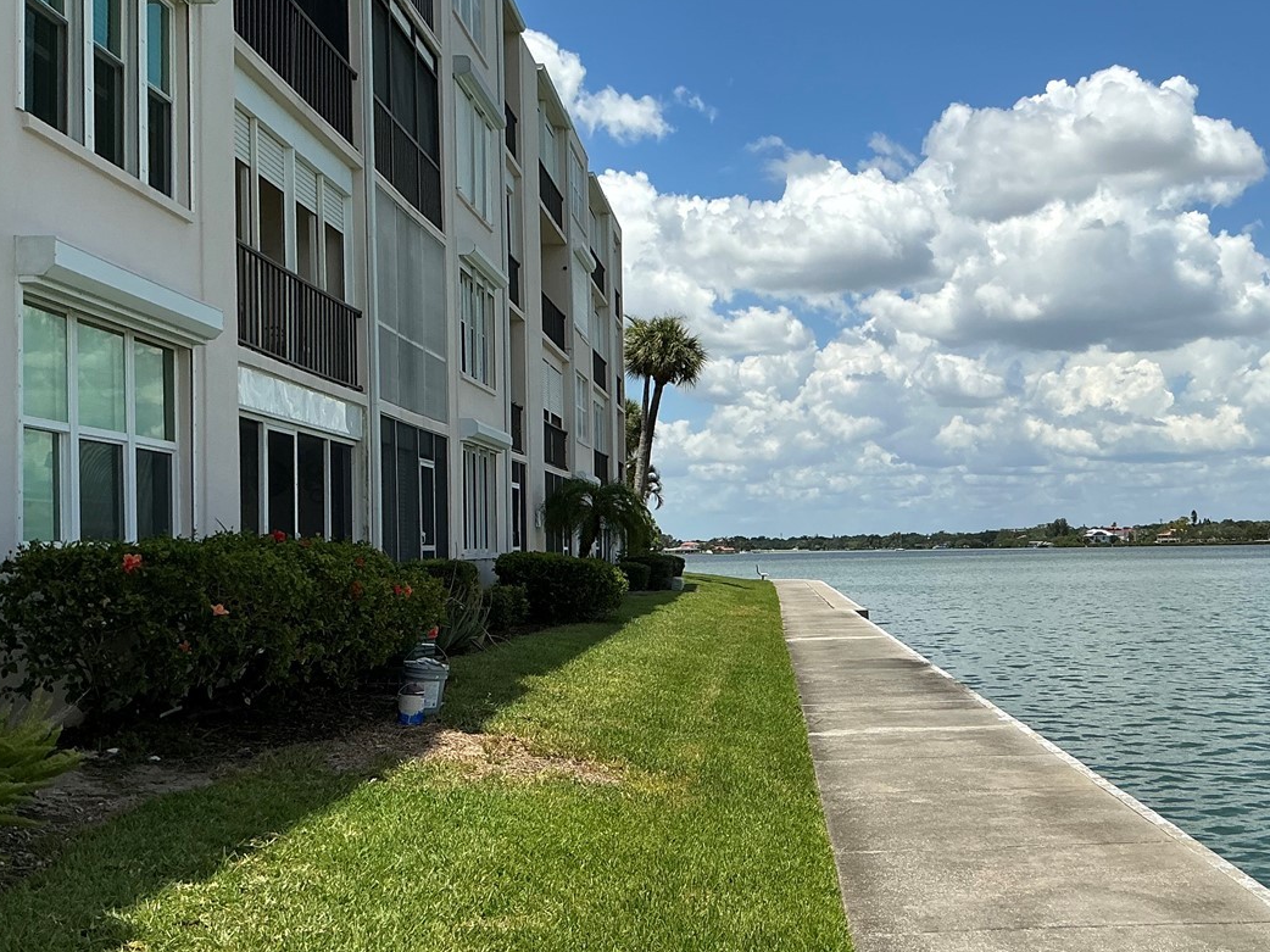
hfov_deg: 43.0
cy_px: 513
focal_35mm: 43
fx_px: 1577
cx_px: 881
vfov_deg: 33.6
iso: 25
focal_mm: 3
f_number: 1.8
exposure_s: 1/3322
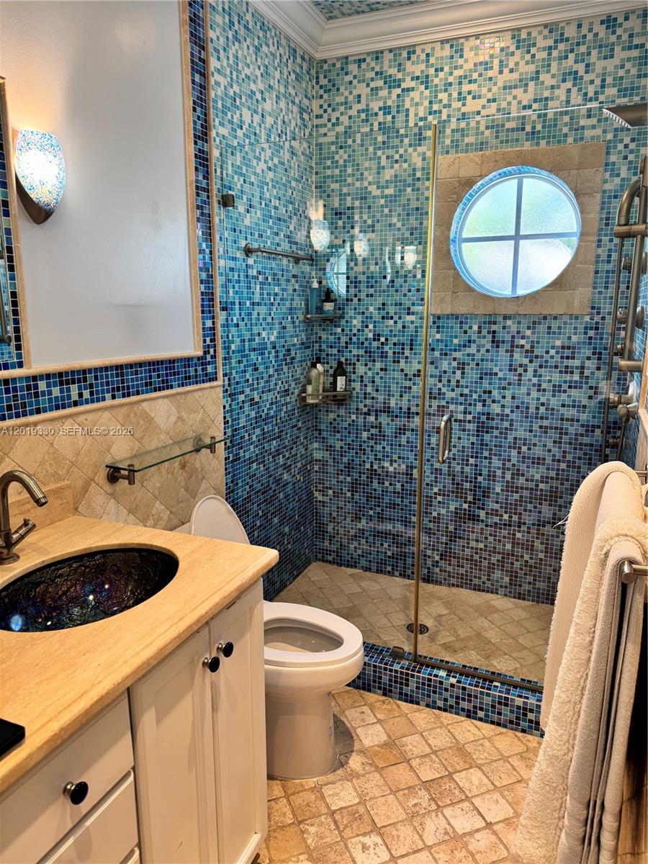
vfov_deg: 71.6
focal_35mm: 24
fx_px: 599
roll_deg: +0.1
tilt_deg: -12.3
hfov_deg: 56.8
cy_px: 432
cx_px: 324
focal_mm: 6.76
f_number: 1.78
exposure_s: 1/60
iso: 125
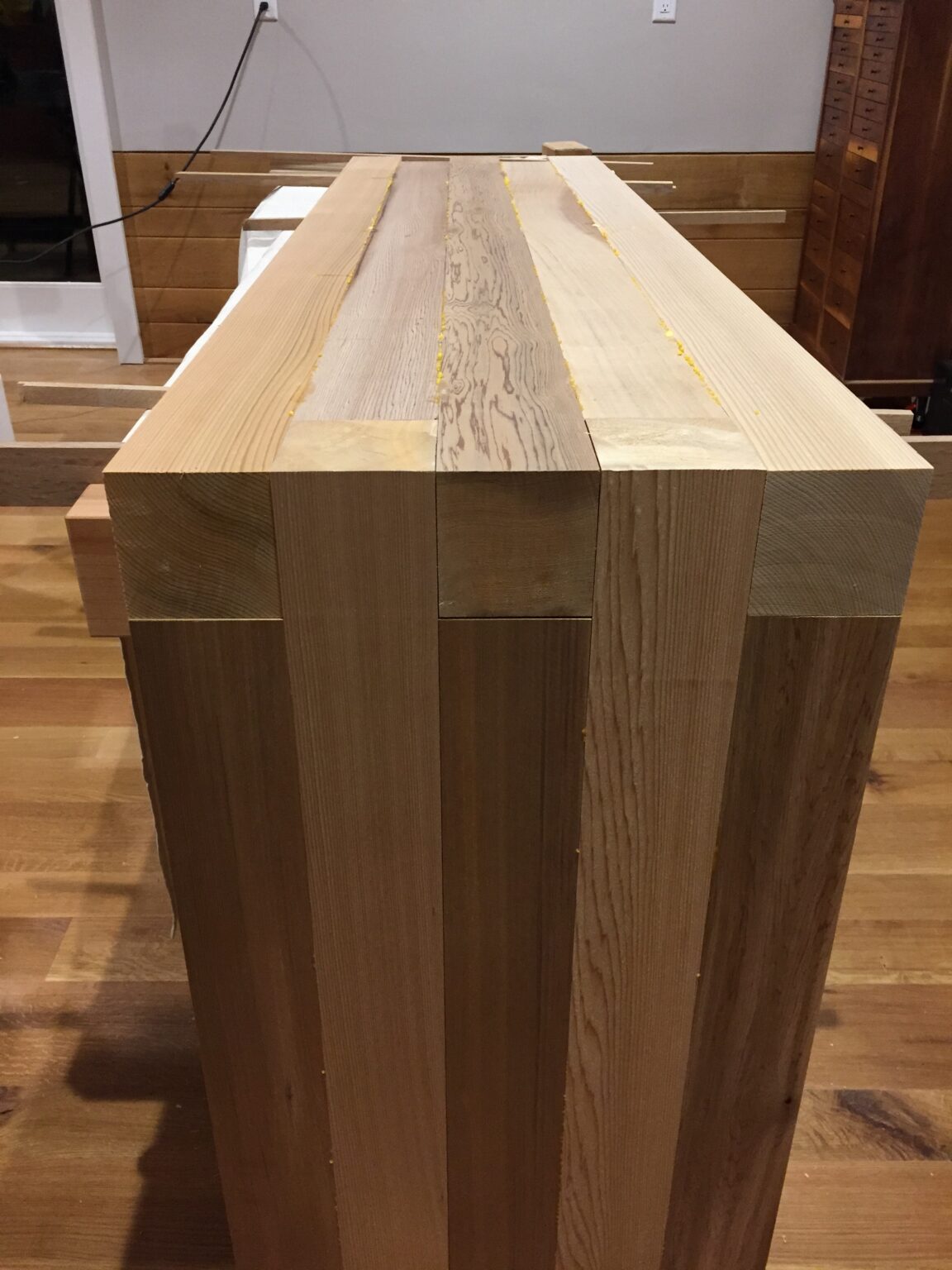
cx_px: 476
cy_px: 635
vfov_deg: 61.7
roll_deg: -1.0
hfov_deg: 48.2
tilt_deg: -29.6
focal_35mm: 29
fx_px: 1063
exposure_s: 1/30
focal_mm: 4.15
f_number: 2.2
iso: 125
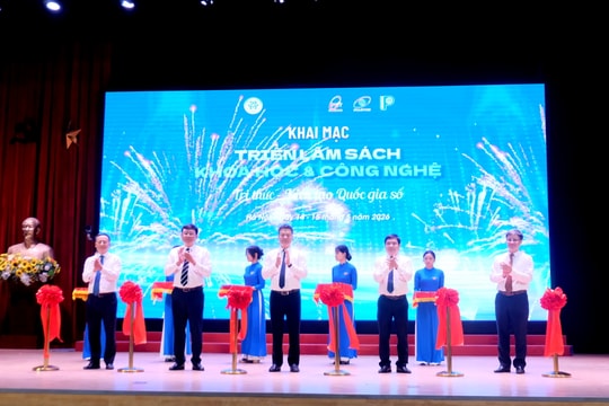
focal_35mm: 33
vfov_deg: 40.0
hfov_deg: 57.2
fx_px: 558
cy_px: 203
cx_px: 304
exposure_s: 1/160
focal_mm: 22.2
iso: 3200
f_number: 4
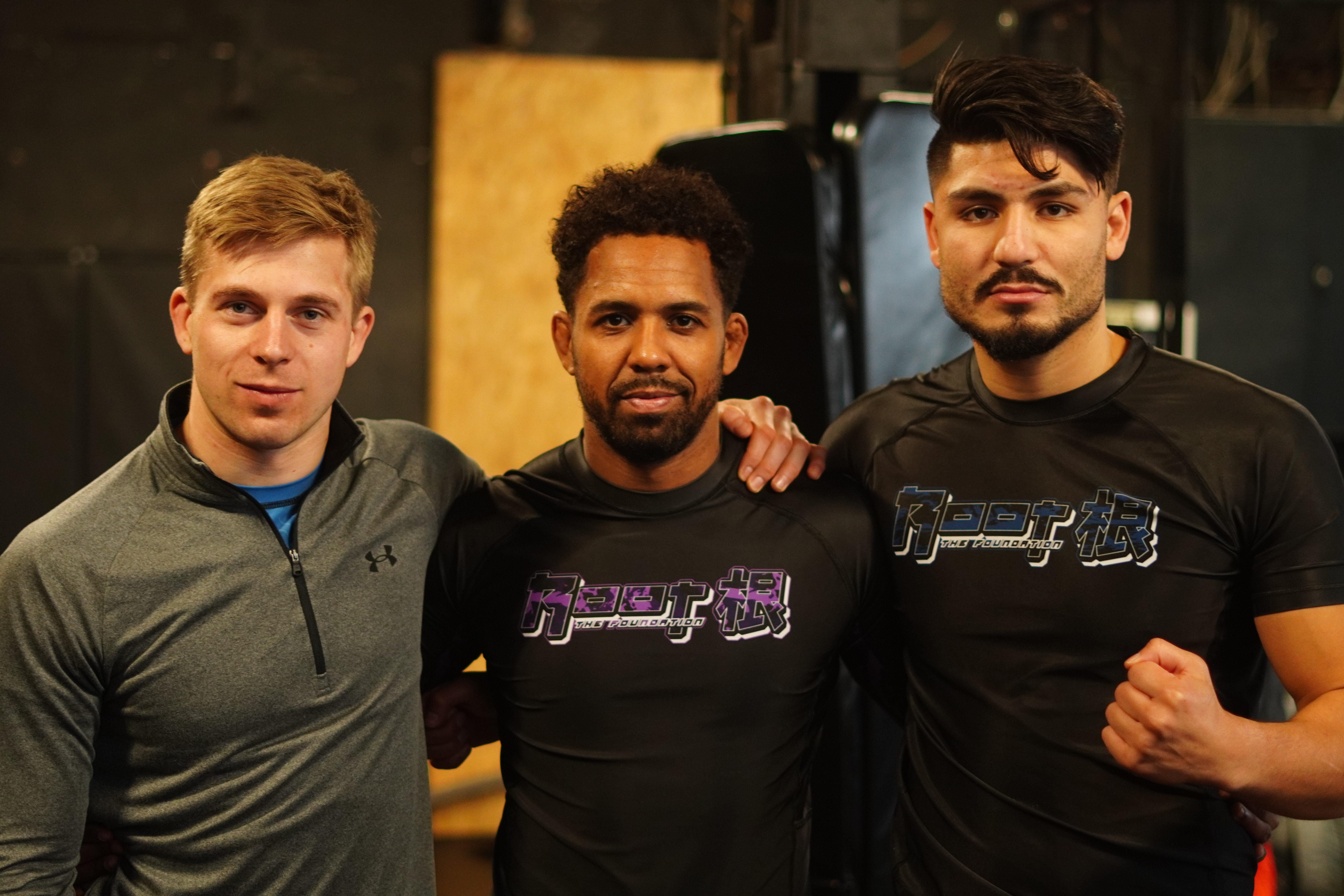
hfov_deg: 27.0
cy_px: 448
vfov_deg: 18.2
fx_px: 2800
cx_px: 672
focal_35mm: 75
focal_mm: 50
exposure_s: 1/80
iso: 800
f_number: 1.8
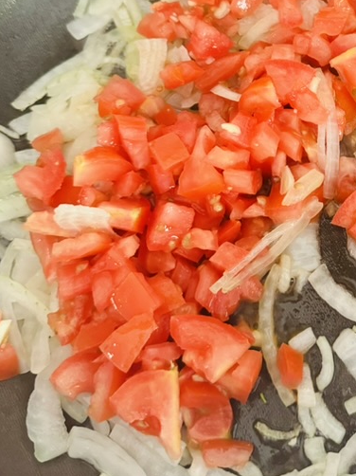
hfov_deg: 28.3
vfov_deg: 37.9
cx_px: 331
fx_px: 672
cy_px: 117
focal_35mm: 49
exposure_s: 1/60
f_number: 1.78
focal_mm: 6.76
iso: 640
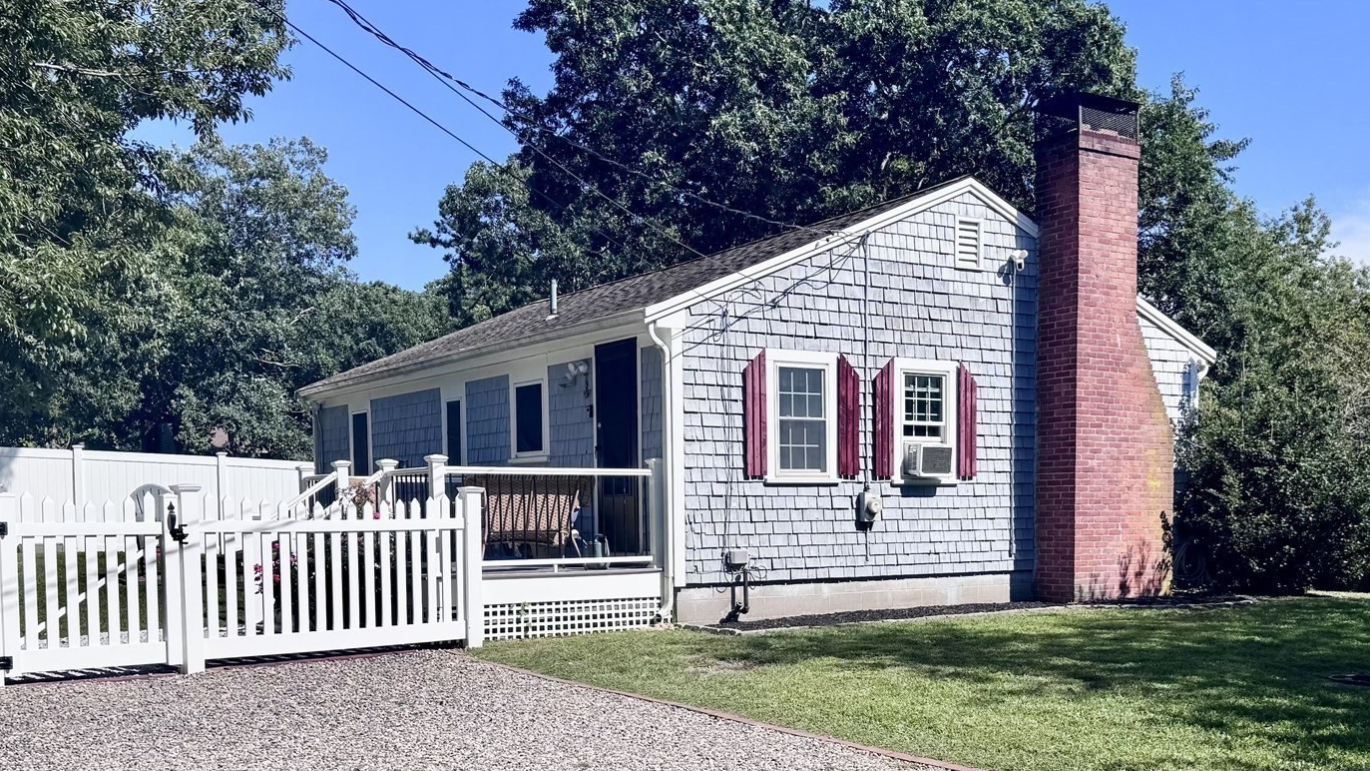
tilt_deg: -3.5
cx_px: 761
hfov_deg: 51.5
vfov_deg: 29.9
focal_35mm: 39
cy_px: 585
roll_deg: +0.6
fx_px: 1417
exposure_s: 1/5814
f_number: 1.78
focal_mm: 6.76
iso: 80
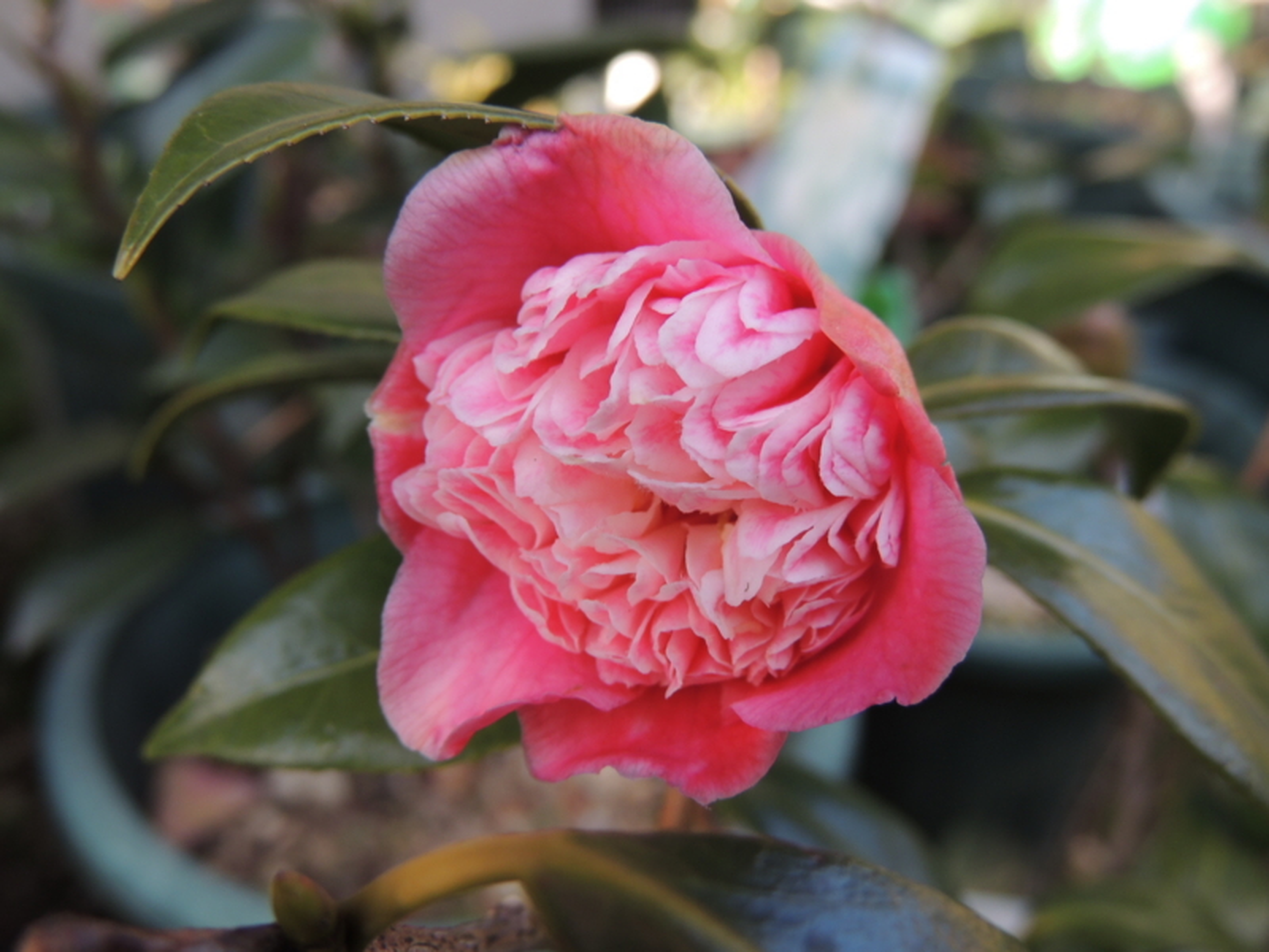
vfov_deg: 36.0
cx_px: 634
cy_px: 476
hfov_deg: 46.8
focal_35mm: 40
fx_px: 1466
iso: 100
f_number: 3.3
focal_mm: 7.1
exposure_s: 1/100
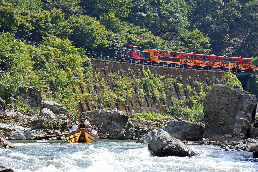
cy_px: 86
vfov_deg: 7.3
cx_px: 129
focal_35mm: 188
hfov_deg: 11.0
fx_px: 1344
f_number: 10
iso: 800
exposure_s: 1/640
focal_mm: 125
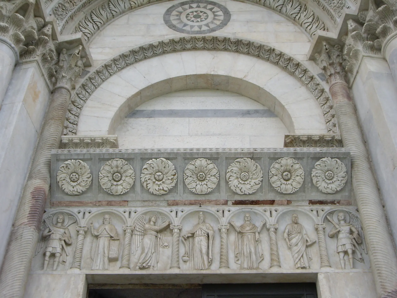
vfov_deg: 26.6
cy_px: 149
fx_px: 631
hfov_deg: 34.9
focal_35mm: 55
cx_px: 198
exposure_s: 1/500
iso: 100
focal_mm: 9
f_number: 3.3
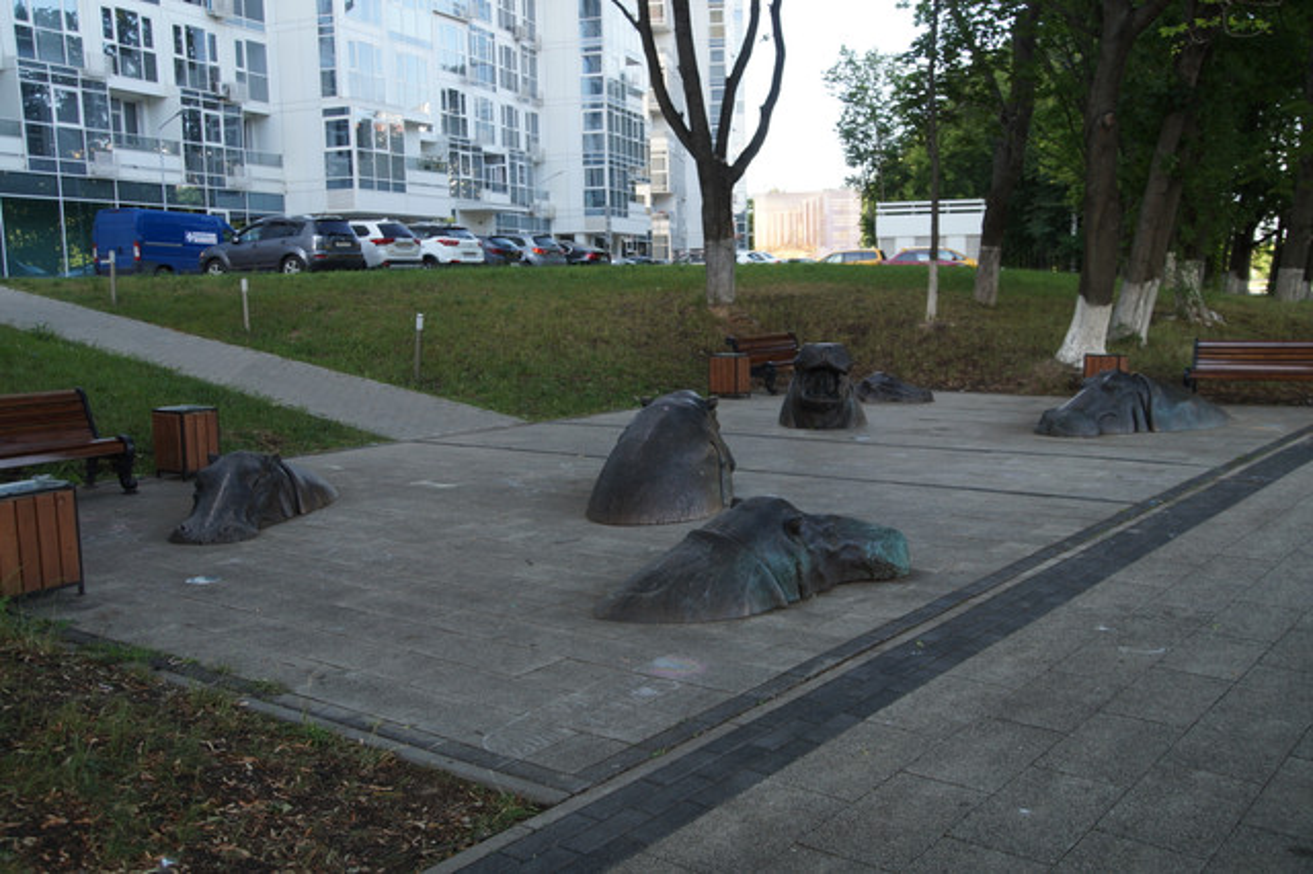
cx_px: 656
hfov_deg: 57.2
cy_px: 437
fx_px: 1203
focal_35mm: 33
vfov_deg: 39.9
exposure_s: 1/160
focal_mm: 22
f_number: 4
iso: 160
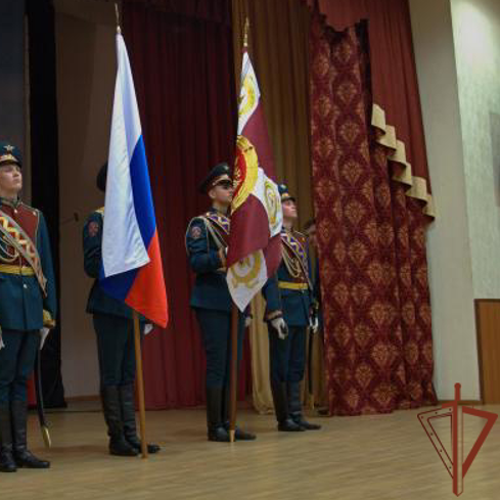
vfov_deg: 30.2
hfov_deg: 29.7
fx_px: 926
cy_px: 247
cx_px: 120
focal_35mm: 57
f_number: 4
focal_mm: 29
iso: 3200
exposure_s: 1/20
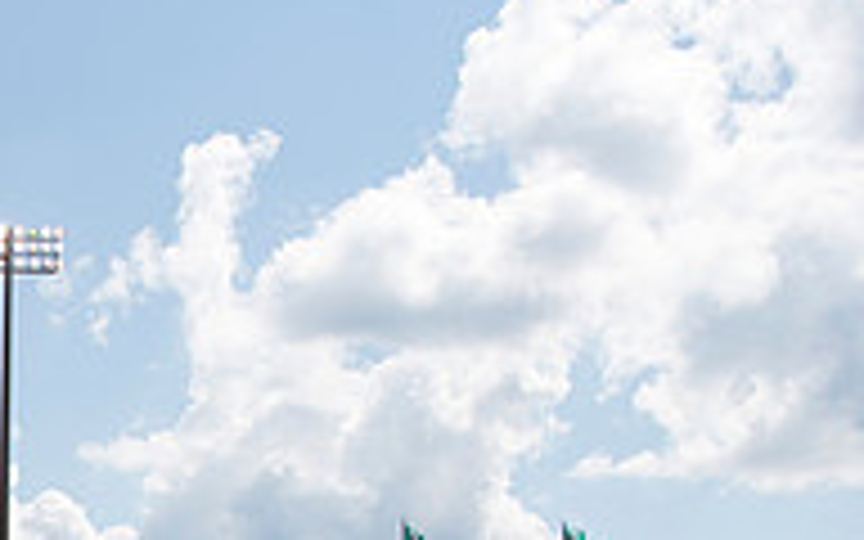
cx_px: -315
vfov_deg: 15.9
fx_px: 1742
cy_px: 844
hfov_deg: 23.8
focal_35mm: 74
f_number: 5.6
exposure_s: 1/1600
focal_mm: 24
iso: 200
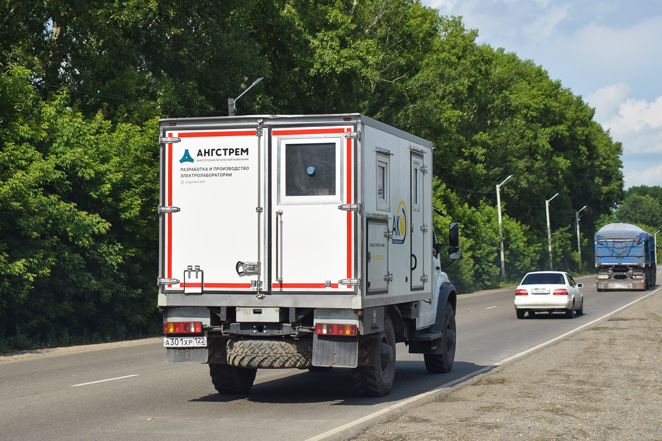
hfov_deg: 42.3
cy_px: 220
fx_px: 855
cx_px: 331
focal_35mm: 46
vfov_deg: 28.9
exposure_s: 1/1250
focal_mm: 31
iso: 200
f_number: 5.6
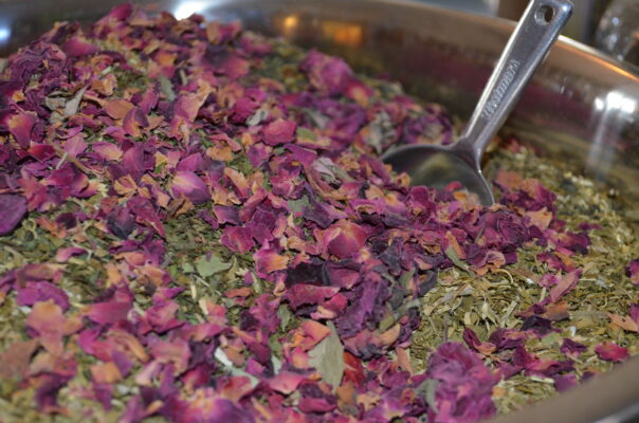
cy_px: 212
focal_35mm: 63
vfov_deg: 21.5
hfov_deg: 32.0
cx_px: 320
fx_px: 1116
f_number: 5.3
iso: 2000
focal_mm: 42
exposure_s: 1/60
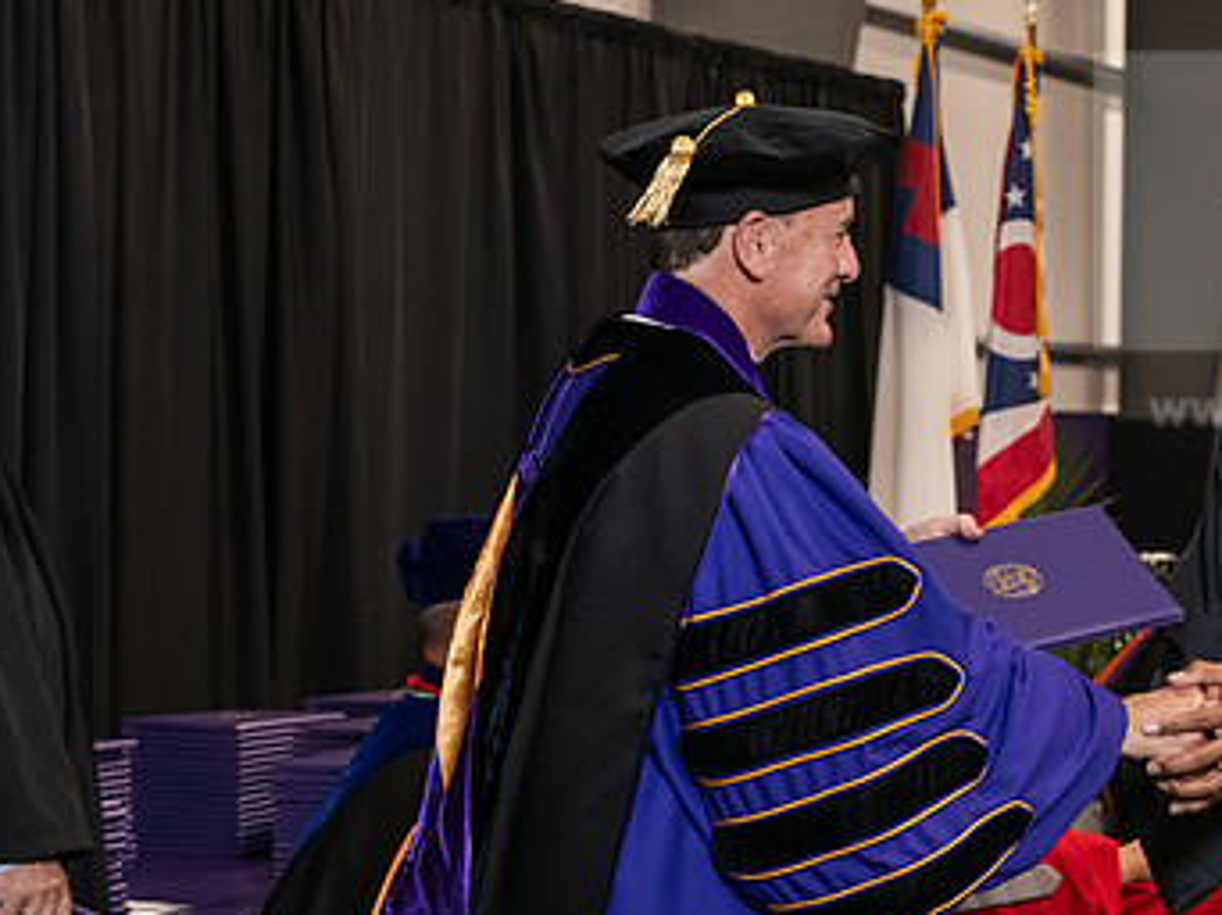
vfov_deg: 15.1
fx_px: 3457
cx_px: 986
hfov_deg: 19.8
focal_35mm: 98
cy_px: 484
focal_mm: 60
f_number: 5
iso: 2000
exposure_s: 1/125
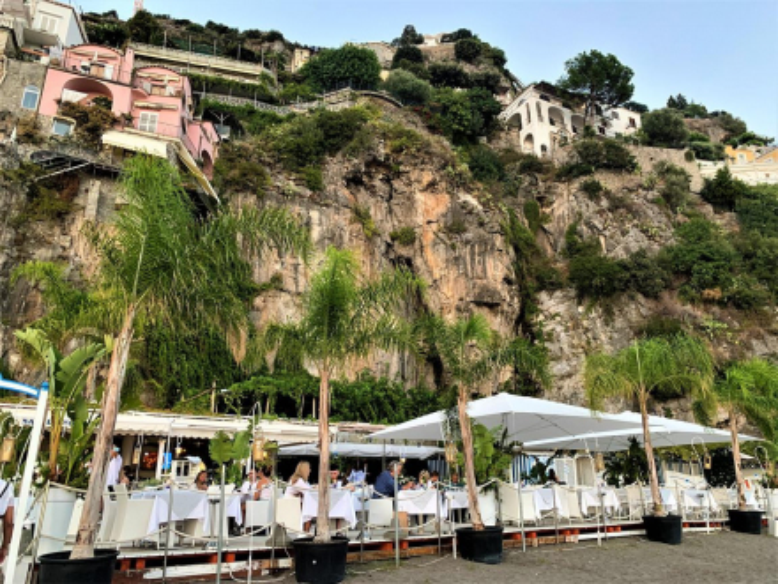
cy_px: 292
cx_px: 389
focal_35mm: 26
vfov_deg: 53.1
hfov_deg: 67.3
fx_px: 584
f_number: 1.8
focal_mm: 4.25
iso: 100
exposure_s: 1/60
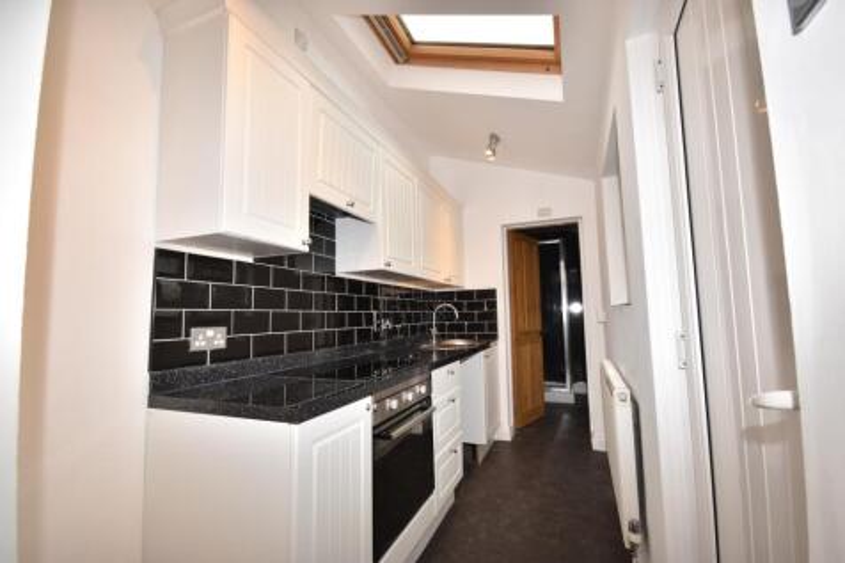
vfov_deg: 77.3
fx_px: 352
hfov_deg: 100.4
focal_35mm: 15
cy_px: 282
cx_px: 422
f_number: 5.6
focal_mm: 10
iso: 400
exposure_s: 1/60
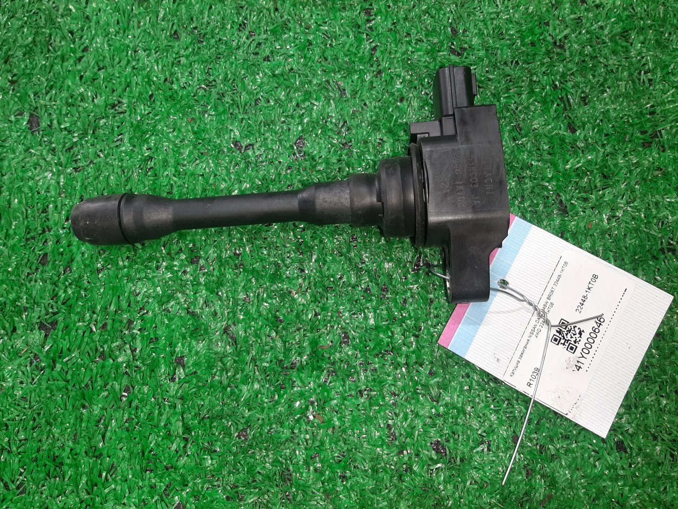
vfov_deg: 53.1
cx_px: 339
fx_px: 509
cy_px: 254
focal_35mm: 26
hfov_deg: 67.3
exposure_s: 1/50
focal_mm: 3.93
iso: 61
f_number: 1.7
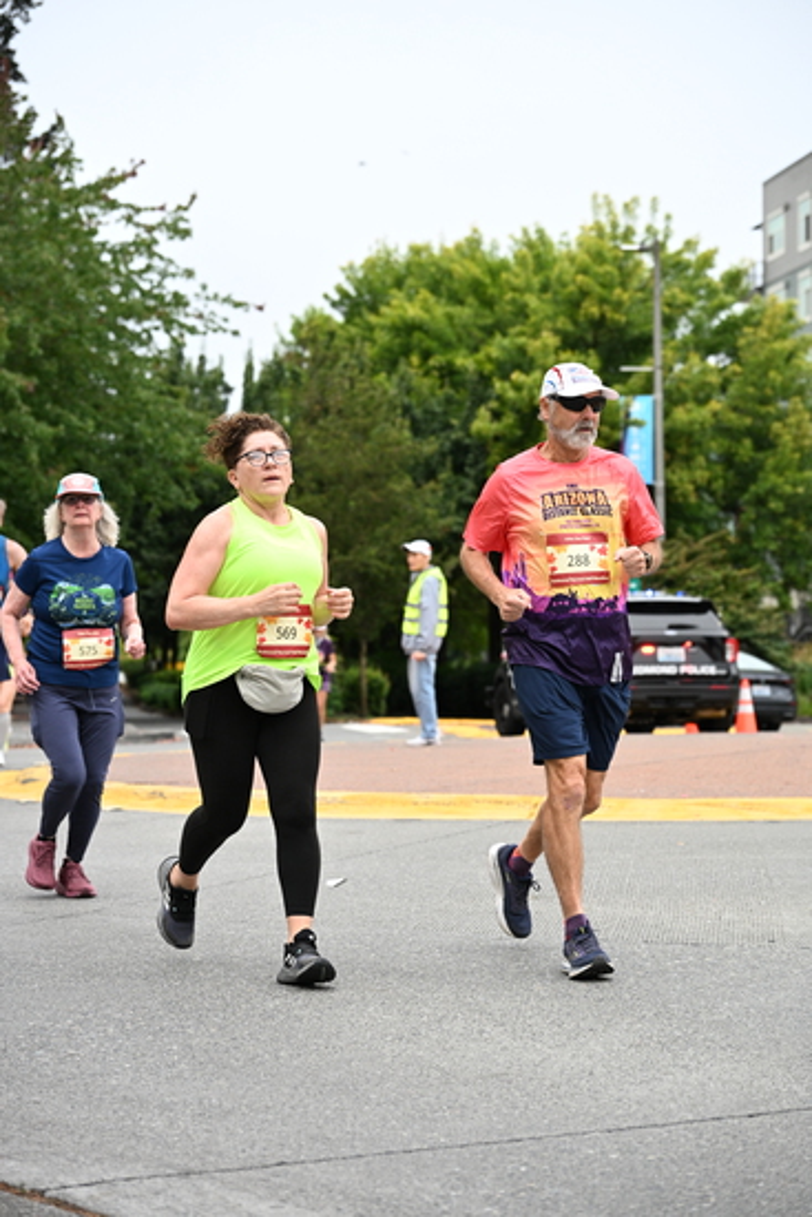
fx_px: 2400
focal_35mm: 71
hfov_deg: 19.2
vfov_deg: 28.4
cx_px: 406
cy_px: 608
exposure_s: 1/800
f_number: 4
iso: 1600
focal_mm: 71
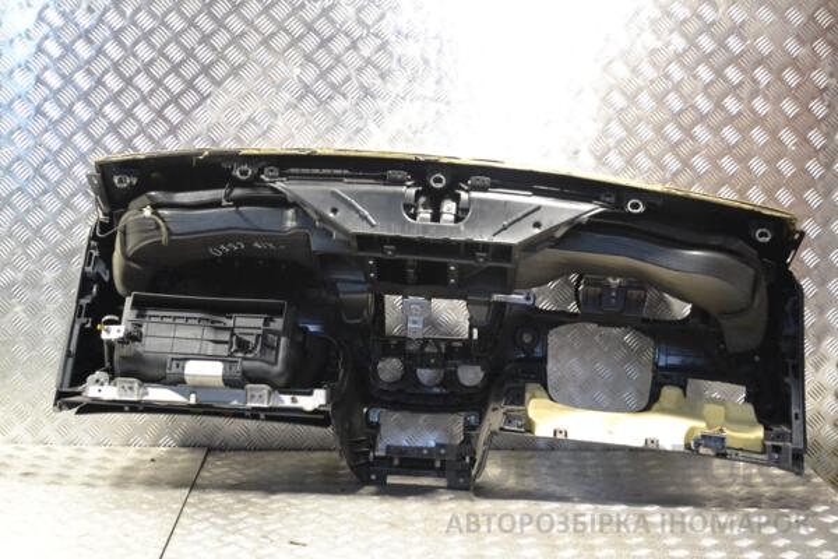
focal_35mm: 60
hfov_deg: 33.4
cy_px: 280
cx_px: 419
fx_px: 1397
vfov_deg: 22.6
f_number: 5.6
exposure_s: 1/125
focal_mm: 40
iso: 3200
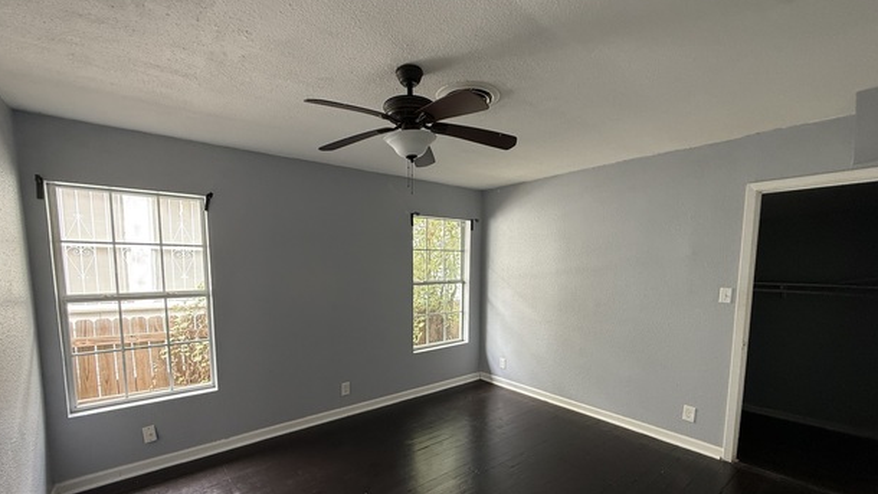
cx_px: 442
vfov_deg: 66.3
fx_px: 372
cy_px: 301
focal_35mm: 16
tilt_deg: -5.8
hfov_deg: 99.4
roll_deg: -0.7
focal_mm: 2.22
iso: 320
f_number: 2.2
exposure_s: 1/99
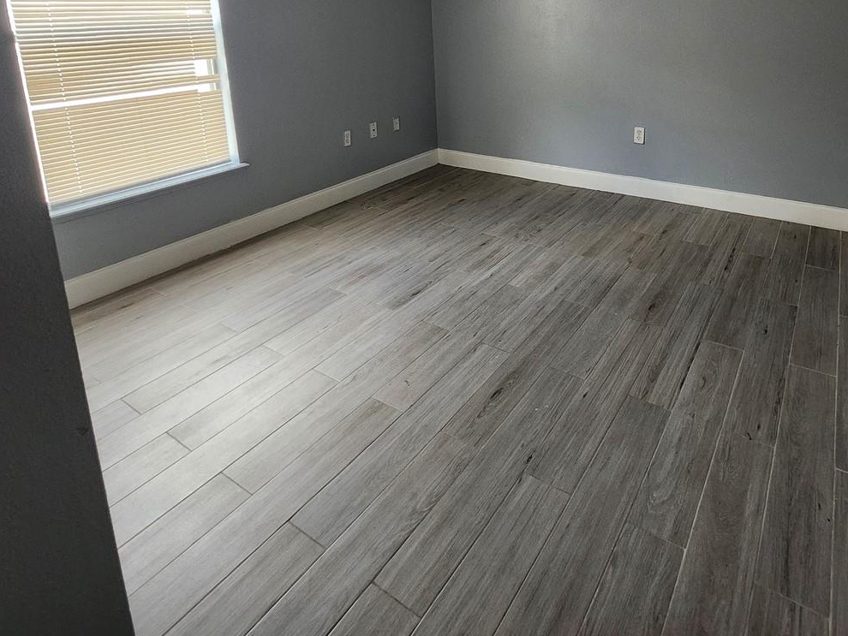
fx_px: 515
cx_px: 502
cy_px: 128
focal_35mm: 21
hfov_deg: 78.2
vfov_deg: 58.6
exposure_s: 1/60
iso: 160
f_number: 2.2
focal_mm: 1.74
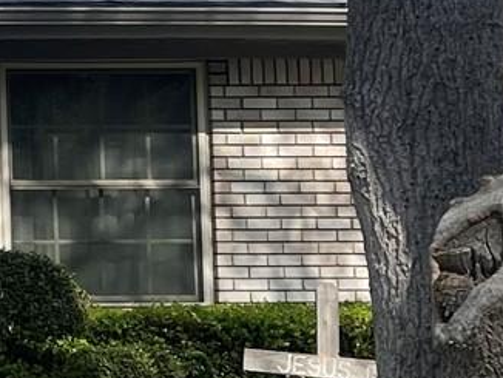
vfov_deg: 9.4
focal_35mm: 157
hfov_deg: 11.1
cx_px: -594
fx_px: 2283
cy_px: 31
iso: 32
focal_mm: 5.1
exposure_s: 1/2857
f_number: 1.6
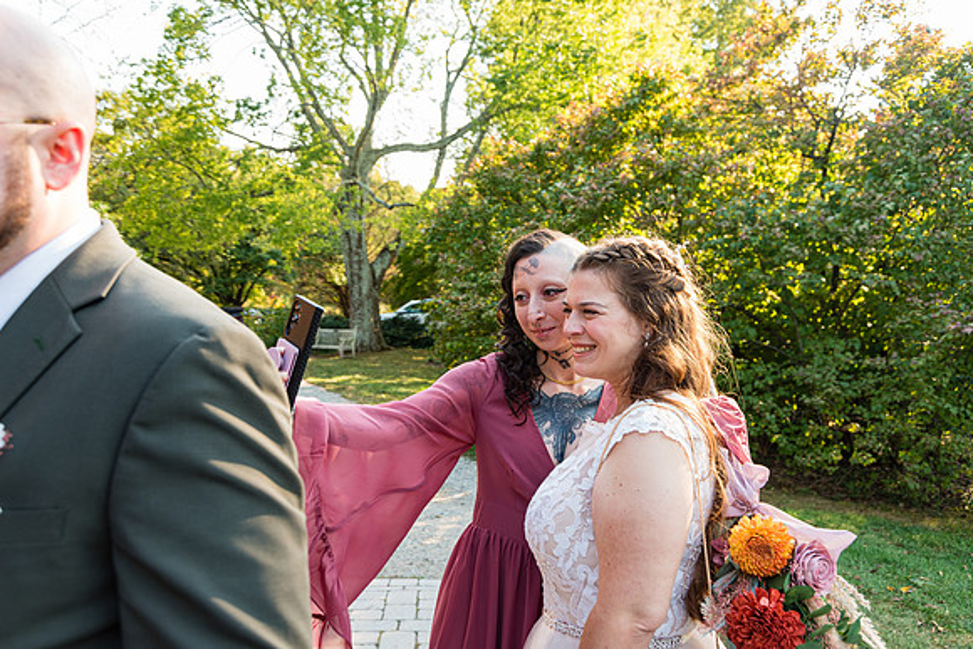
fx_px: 883
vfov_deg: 40.4
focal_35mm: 33
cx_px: 486
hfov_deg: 57.7
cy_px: 324
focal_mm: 32
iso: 500
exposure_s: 1/125
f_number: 7.1
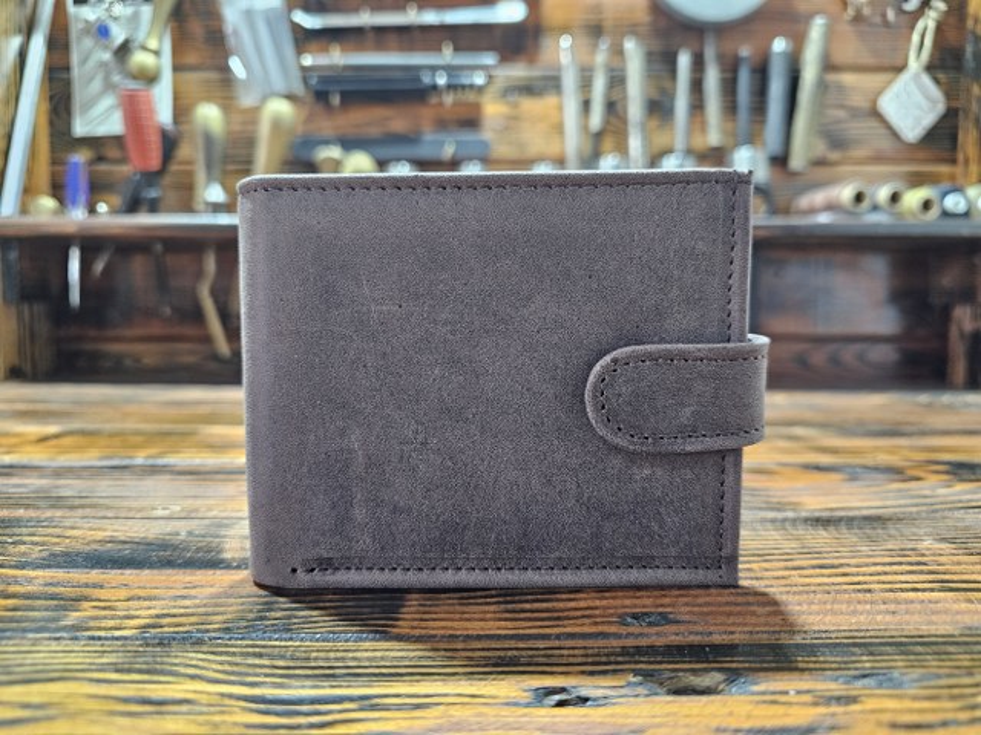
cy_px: 368
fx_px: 652
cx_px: 490
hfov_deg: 73.9
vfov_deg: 58.9
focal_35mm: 23
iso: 400
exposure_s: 1/100
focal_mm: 6.3
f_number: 1.7
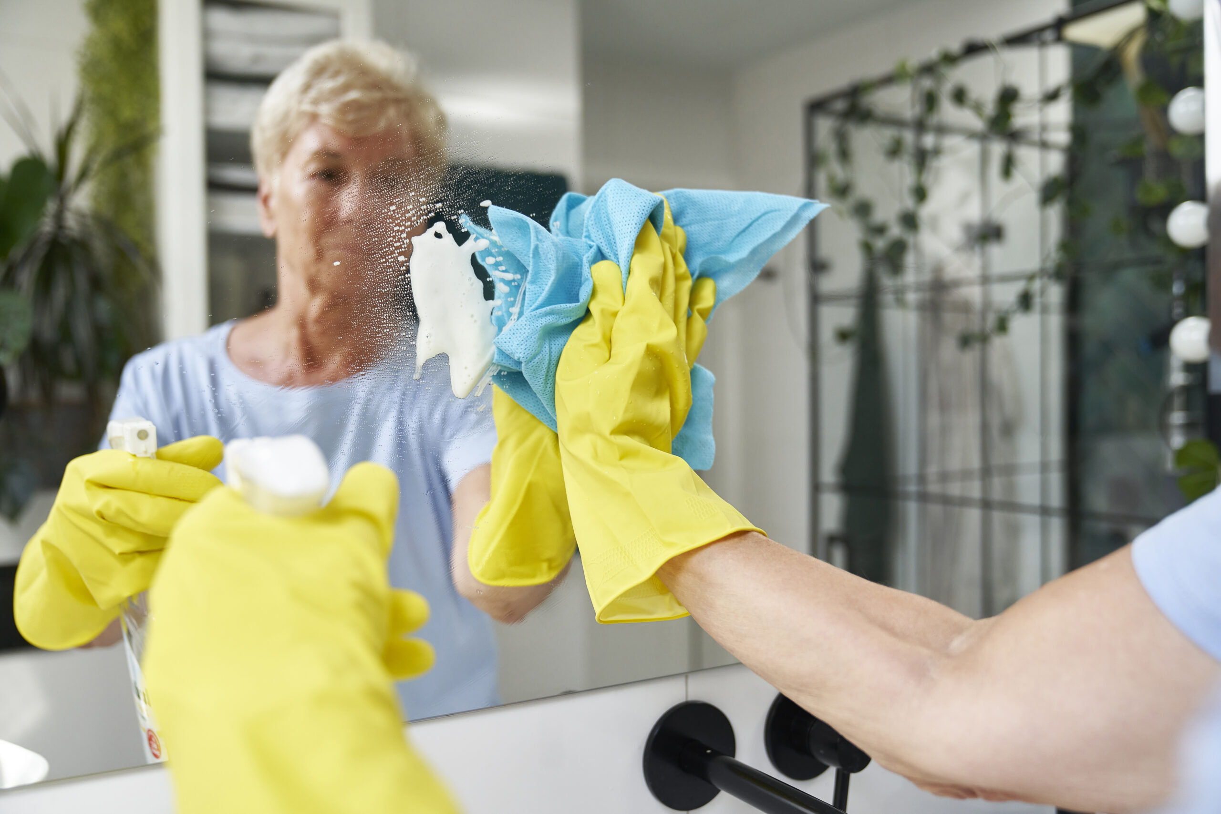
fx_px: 1085
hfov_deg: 58.7
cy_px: 407
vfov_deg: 41.1
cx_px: 610
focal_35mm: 32
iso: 500
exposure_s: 1/400
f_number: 2.8
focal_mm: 32
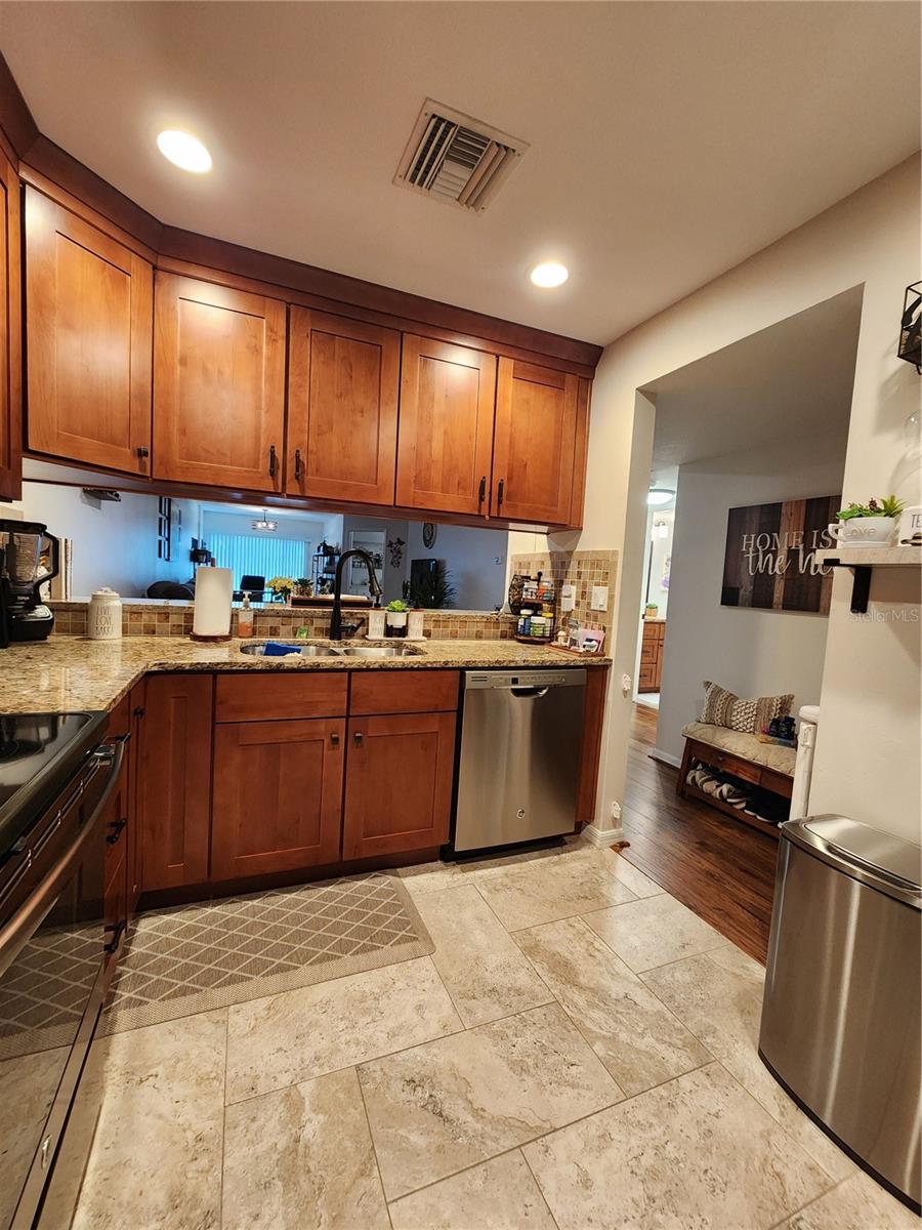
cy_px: 615
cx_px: 461
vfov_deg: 106.2
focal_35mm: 13
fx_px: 462
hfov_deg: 89.9
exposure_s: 1/60
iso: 400
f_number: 2.2
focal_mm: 2.2
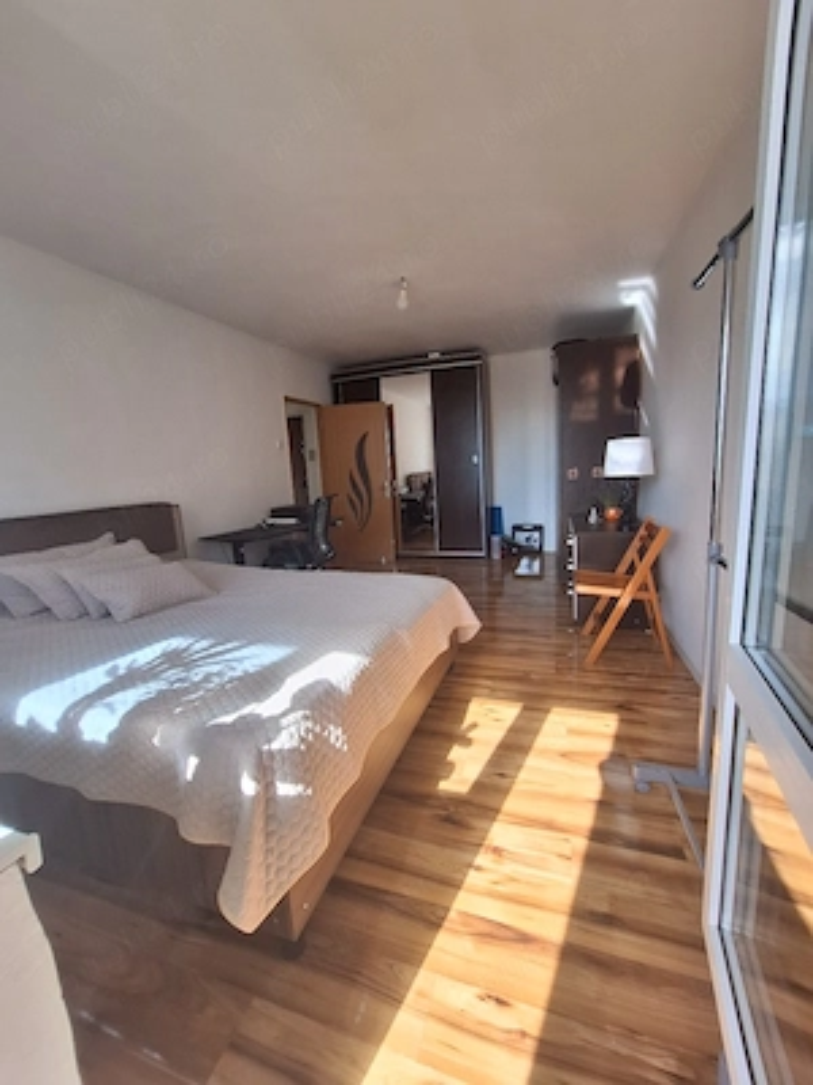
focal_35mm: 13
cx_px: 406
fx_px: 407
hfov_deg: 89.9
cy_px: 542
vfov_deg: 106.2
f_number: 2.2
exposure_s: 1/100
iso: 40
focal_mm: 1.74
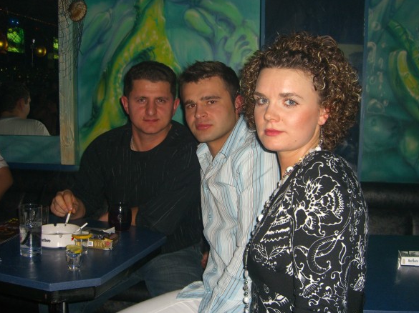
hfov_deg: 47.9
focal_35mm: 39
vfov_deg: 36.8
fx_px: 472
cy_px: 154
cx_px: 212
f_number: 2.8
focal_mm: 7.9
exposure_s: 1/60
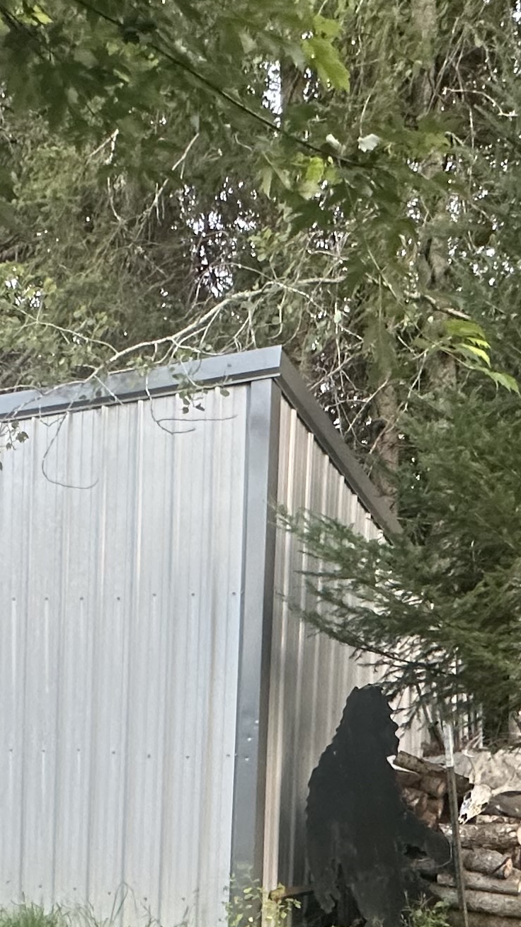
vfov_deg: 39.7
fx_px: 1154
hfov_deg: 25.2
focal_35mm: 47
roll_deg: +1.1
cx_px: 135
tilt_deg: -5.1
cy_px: 874
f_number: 2.2
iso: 320
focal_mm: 2.22
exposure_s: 1/95
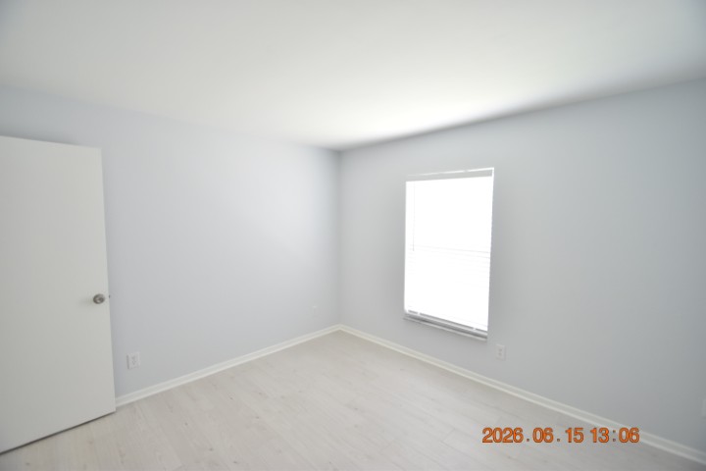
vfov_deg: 77.3
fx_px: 294
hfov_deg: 100.4
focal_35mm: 15
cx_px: 353
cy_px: 236
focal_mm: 10
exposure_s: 1/90
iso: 800
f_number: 3.5
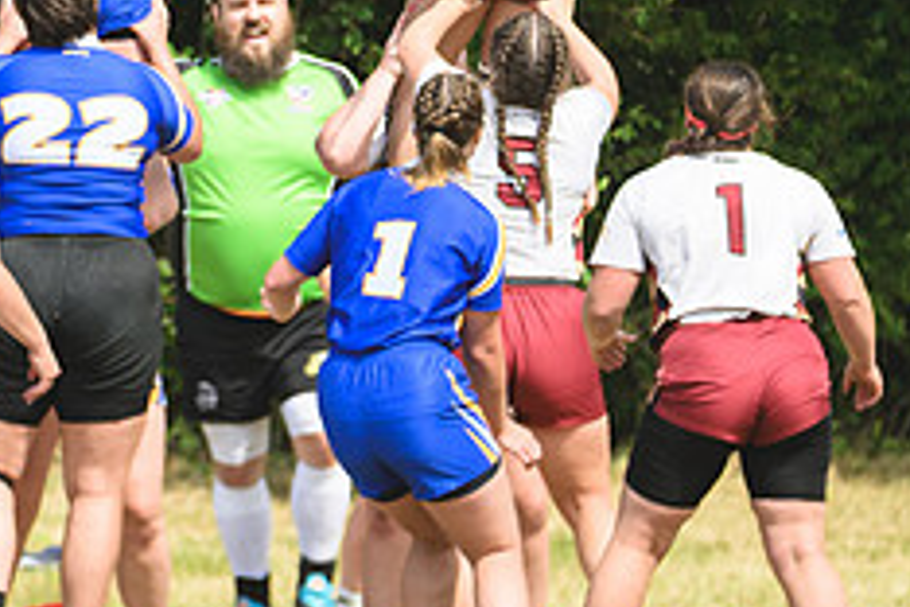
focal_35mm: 1117
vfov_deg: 1.2
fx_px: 28233
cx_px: 163
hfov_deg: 1.8
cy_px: -78
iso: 360
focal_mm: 300
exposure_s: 1/1000
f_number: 5.6
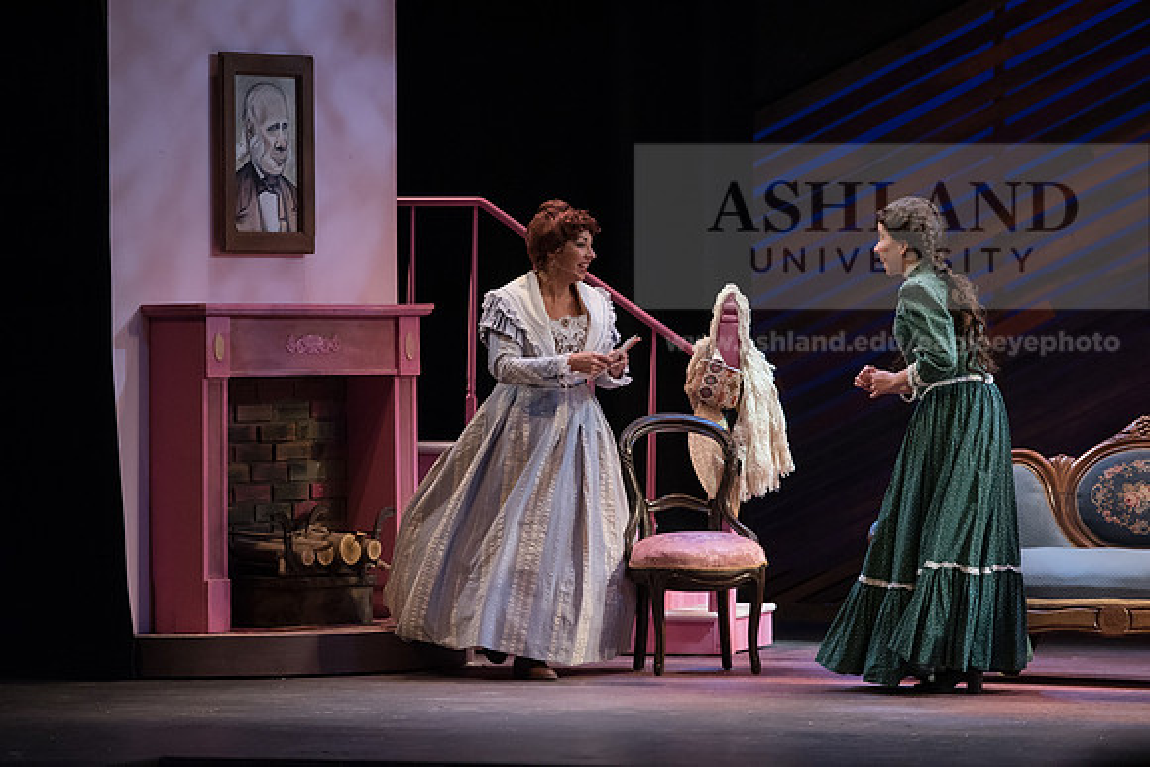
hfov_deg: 11.7
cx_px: 575
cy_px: 384
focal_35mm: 175
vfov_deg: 7.9
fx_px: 5591
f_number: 4
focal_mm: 175
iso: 5000
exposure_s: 1/400
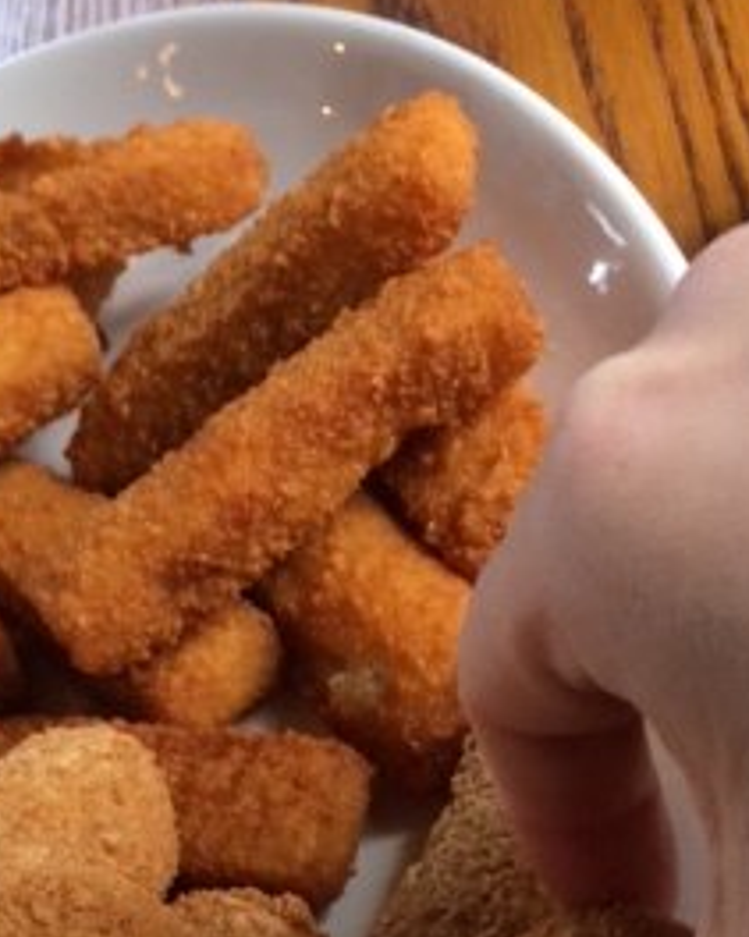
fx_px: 1969
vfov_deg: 24.5
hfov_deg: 21.0
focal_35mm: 71
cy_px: 1090
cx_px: 60
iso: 40
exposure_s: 1/30
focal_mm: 4.12
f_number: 2.2
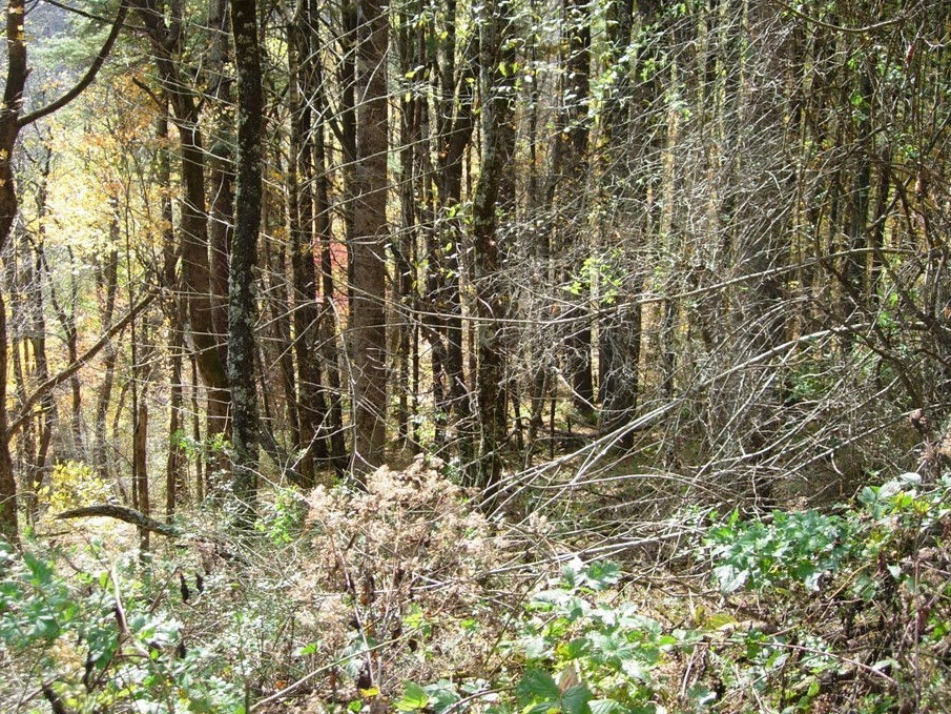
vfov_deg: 33.6
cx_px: 439
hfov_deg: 43.8
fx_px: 1181
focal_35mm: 43
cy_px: 322
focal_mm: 7.8
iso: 64
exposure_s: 1/235
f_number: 2.8
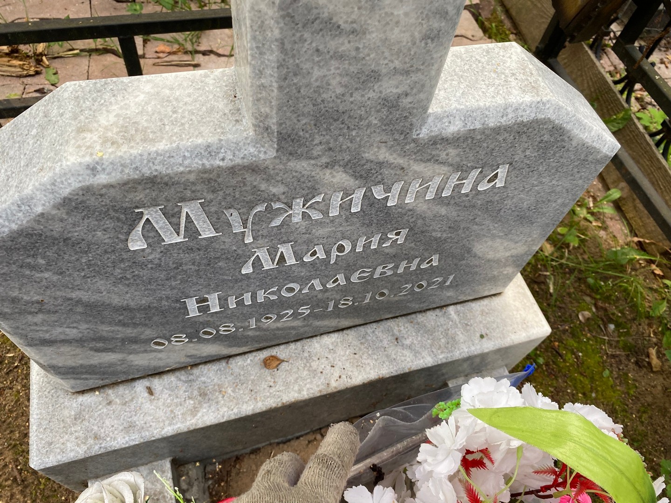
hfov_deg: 67.3
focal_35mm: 26
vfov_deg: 53.1
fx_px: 504
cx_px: 336
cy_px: 252
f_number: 1.8
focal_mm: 4.25
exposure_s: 1/122
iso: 64
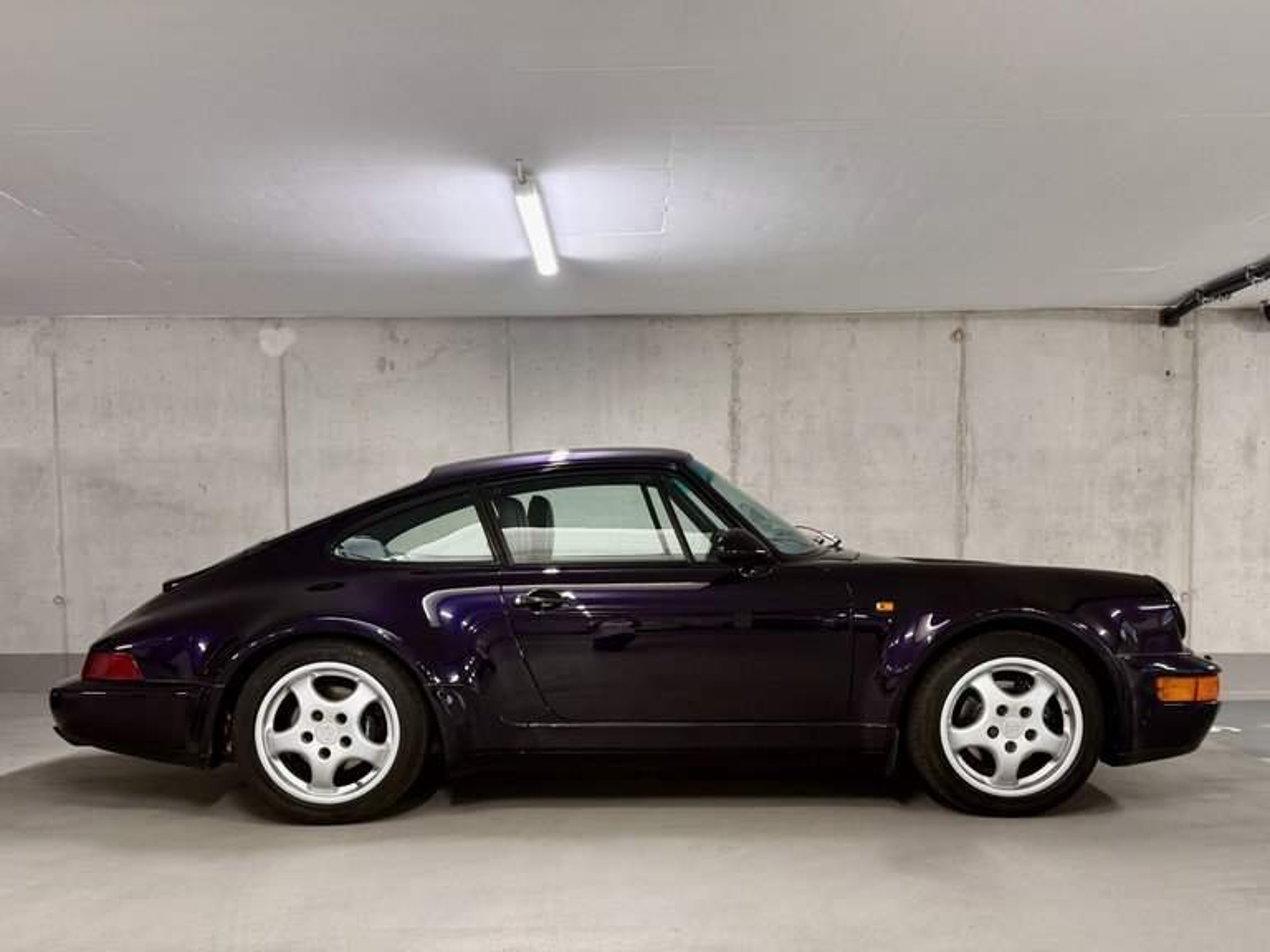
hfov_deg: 71.6
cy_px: 476
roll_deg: +1.3
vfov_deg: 56.8
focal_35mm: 24
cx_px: 635
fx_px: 881
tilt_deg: -4.2
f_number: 1.78
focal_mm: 6.76
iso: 125
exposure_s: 1/50
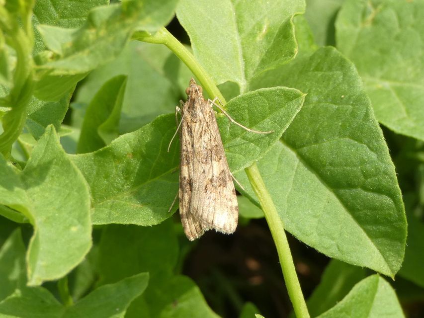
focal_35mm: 117
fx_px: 1433
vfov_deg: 12.7
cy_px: 159
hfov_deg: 16.8
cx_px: 212
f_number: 5.1
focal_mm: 21
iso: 80
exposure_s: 1/125
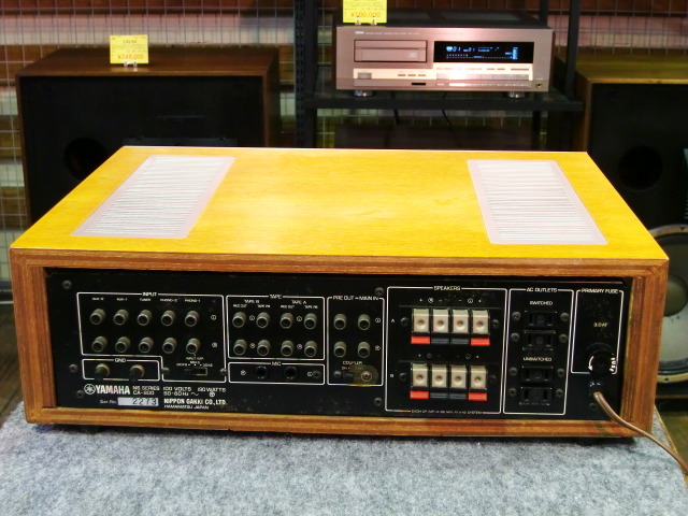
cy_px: 258
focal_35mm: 55
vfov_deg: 26.6
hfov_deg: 34.9
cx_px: 344
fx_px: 1093
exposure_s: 1/25
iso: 400
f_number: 3.6
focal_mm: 9.8
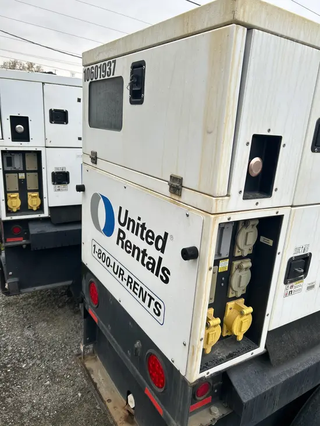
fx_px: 320
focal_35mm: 26
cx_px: 160
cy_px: 213
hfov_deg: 53.1
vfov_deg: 67.3
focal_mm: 5.7
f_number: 1.5
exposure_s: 1/121
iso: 40
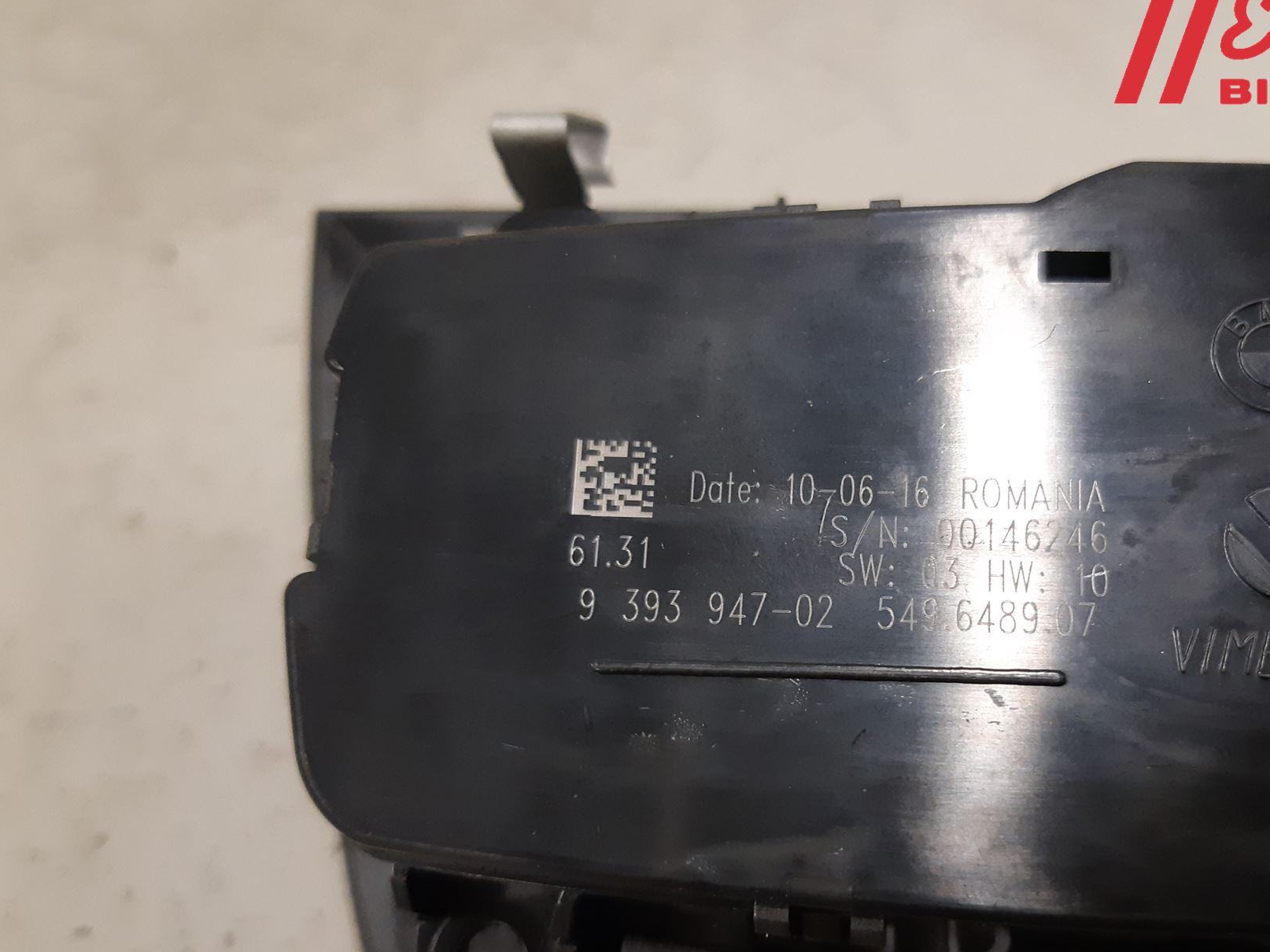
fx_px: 1211
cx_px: 792
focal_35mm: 33
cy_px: 575
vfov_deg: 42.7
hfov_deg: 54.7
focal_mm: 3.93
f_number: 1.7
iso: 320
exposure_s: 1/60
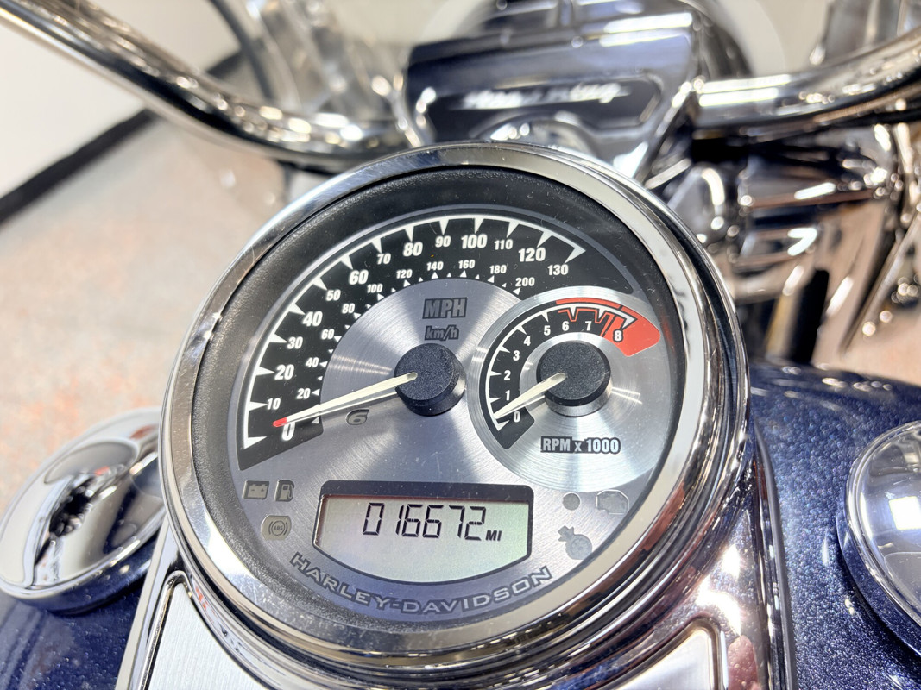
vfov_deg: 53.1
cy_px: 345
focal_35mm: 26
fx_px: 692
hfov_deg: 67.3
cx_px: 460
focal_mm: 5.96
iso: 100
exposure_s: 1/236
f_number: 1.6
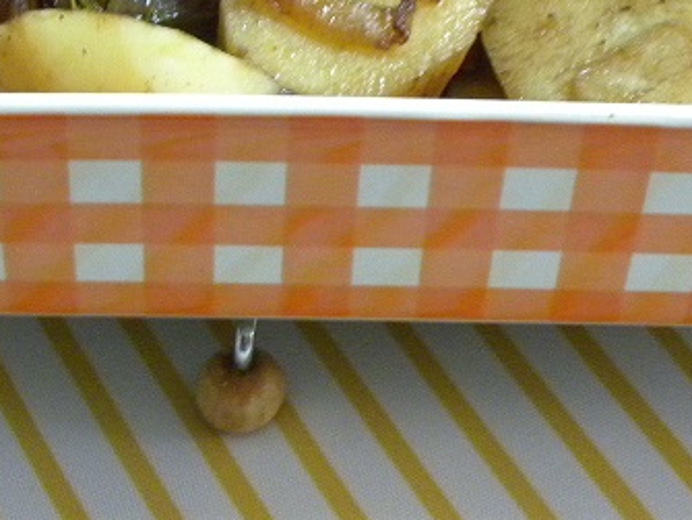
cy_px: -83
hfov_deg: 15.9
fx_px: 2482
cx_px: 341
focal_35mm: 124
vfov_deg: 11.8
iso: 462
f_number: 3.5
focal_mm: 9.2
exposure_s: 1/9.6
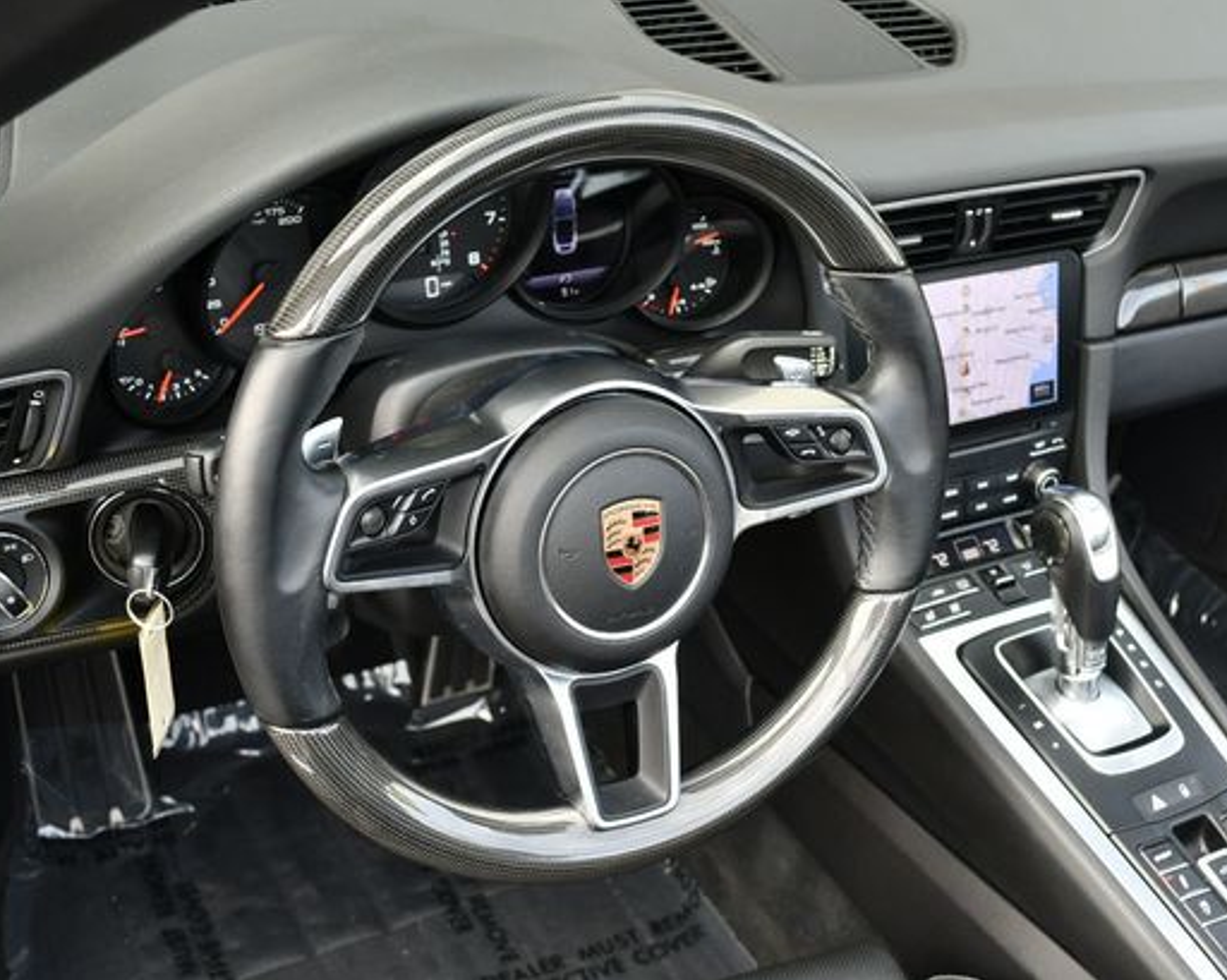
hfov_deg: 39.5
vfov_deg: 32.1
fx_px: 1706
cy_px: 470
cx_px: 661
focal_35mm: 47
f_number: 4
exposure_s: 1/250
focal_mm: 20
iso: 400
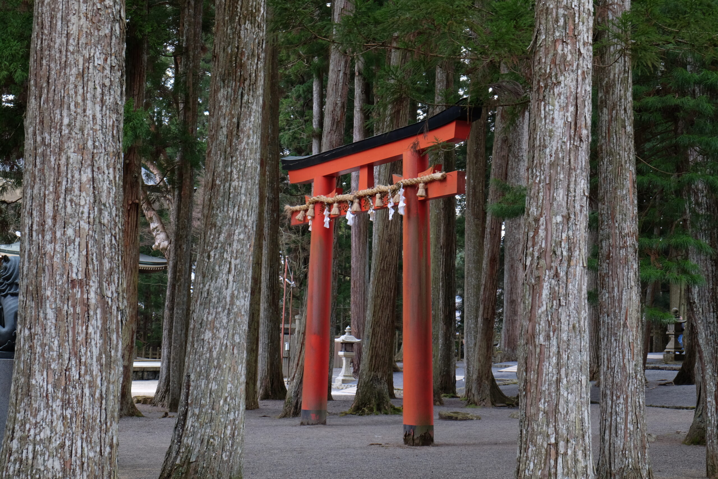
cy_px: 240
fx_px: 1017
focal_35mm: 51
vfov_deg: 26.5
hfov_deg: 38.9
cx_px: 359
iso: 400
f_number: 7.1
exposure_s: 1/60
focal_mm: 34.3
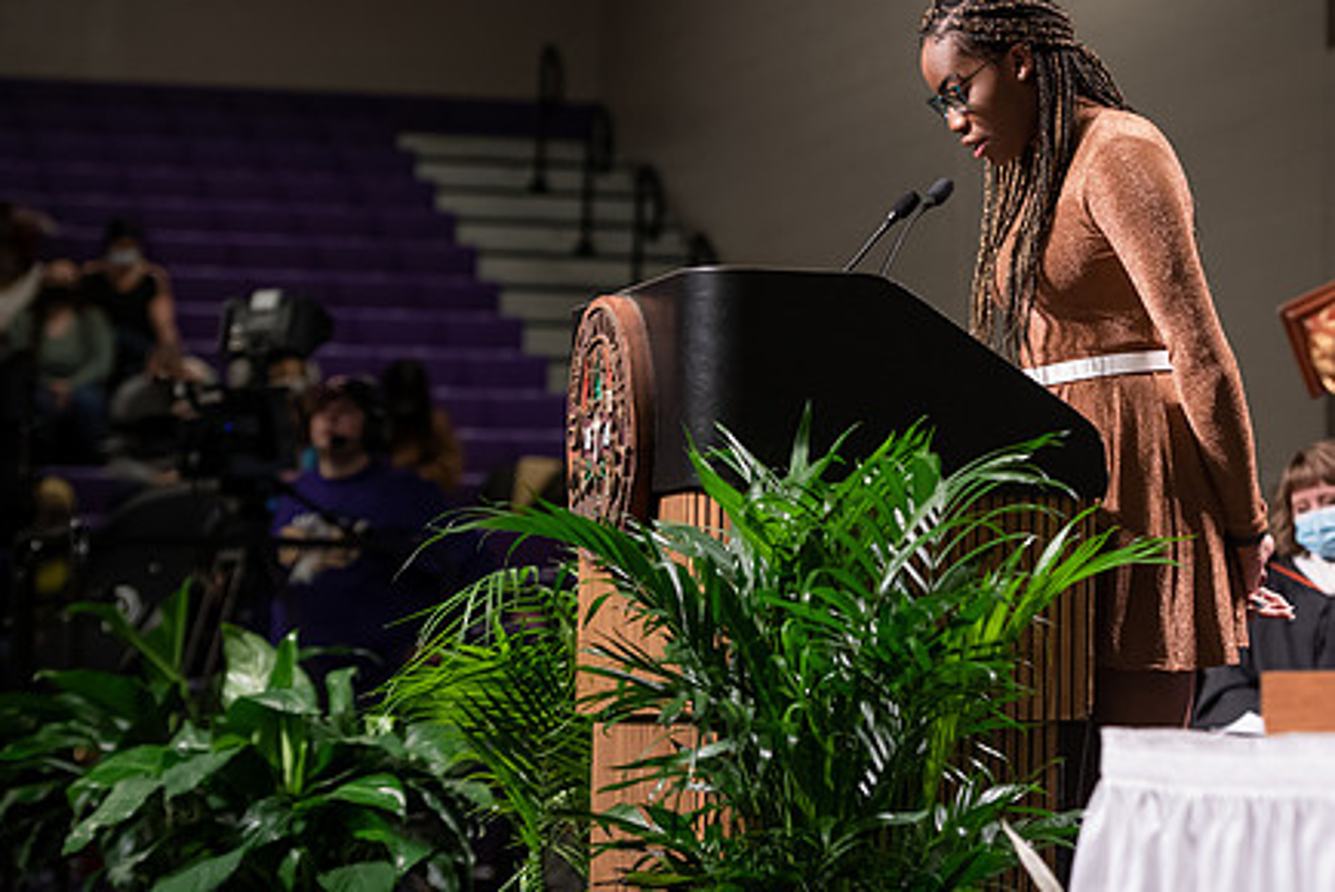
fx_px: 4861
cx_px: 861
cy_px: 355
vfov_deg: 10.5
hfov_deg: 15.6
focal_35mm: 131
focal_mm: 98
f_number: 3.5
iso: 1250
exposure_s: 1/200
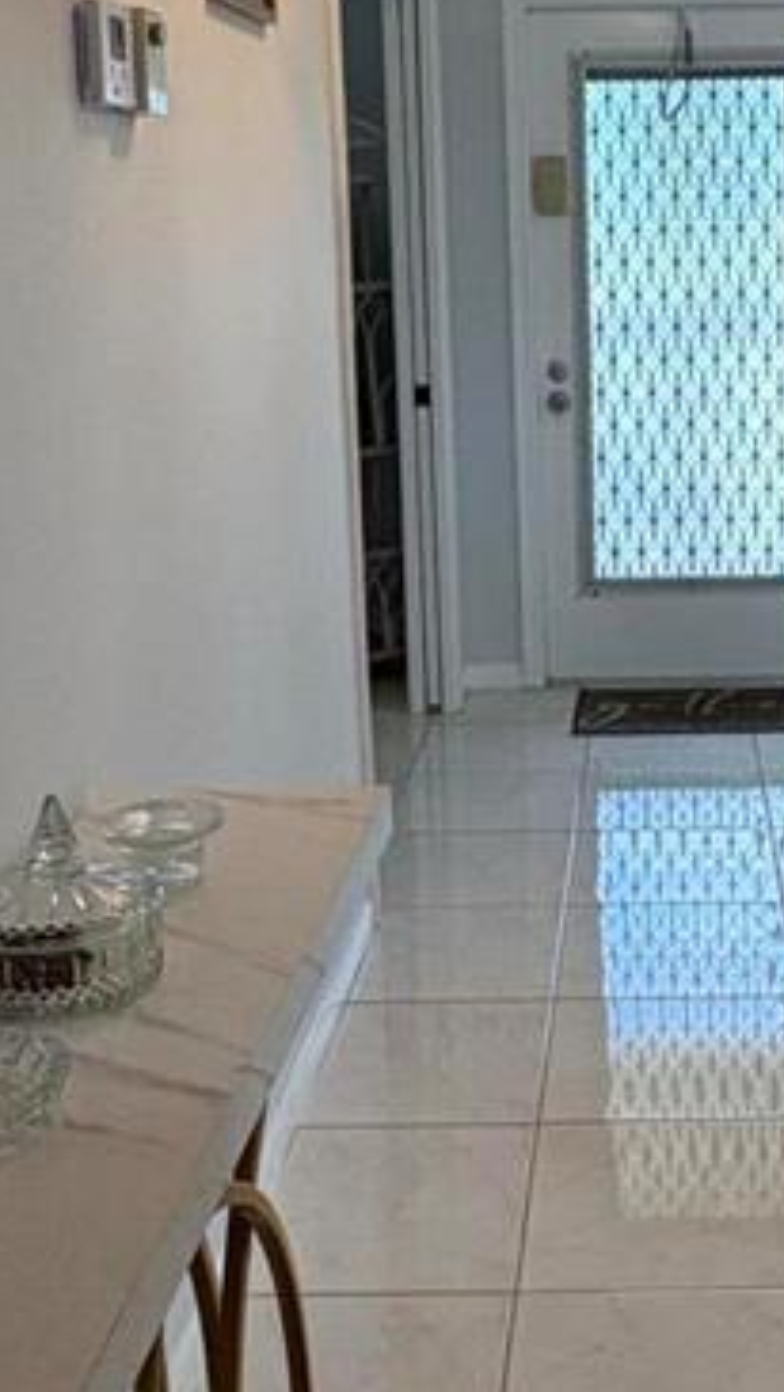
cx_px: 662
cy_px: 430
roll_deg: +0.6
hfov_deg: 23.5
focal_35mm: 50
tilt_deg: -6.6
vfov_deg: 40.6
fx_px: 1847
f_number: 2.2
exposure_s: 1/120
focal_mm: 2.22
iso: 100
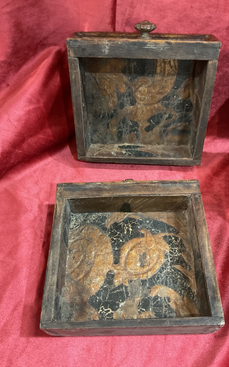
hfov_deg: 40.5
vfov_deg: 61.2
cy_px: 183
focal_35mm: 31
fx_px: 309
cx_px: 127
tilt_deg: -54.6
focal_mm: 3
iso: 320
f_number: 1.8
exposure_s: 1/25
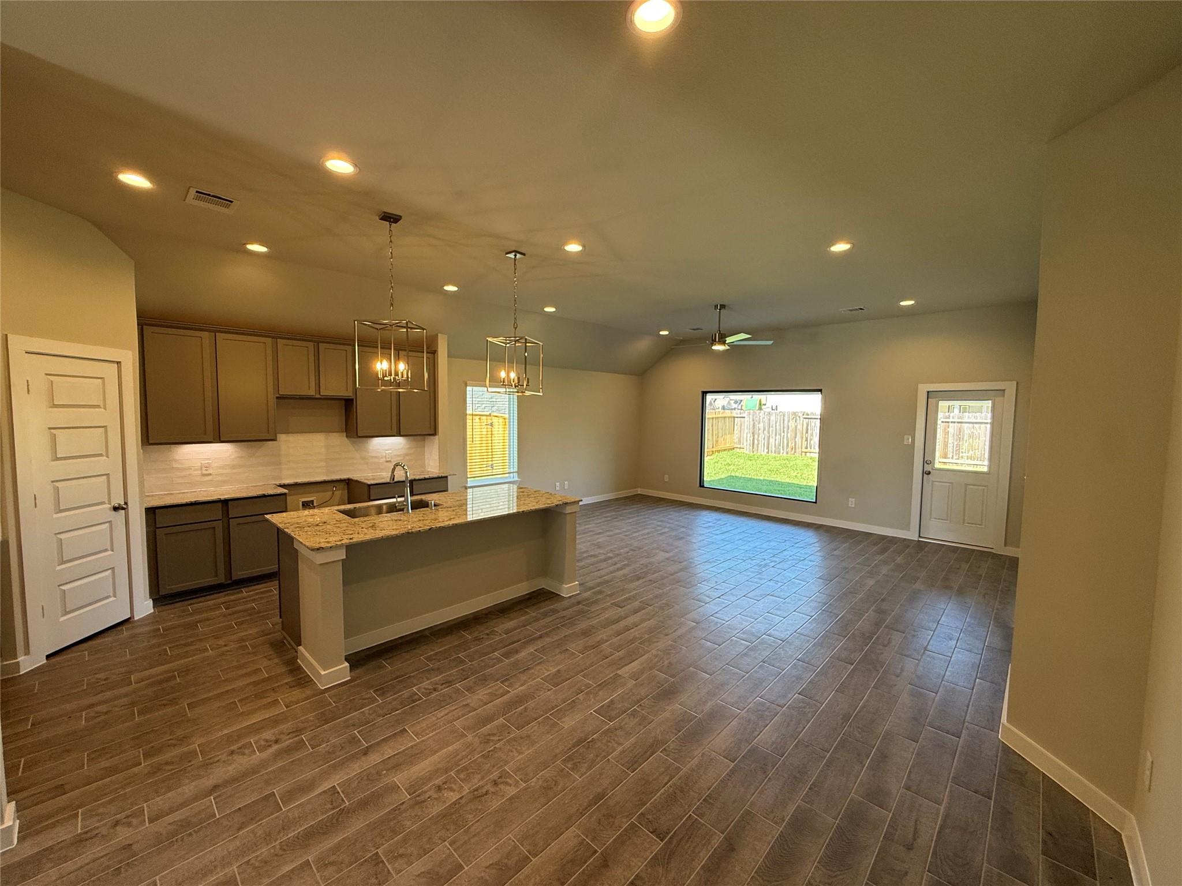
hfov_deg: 102.1
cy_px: 443
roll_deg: -0.8
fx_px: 478
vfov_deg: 85.7
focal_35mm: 14
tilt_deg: -3.6
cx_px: 591
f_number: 2.2
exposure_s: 1/120
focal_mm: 2.22
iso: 100
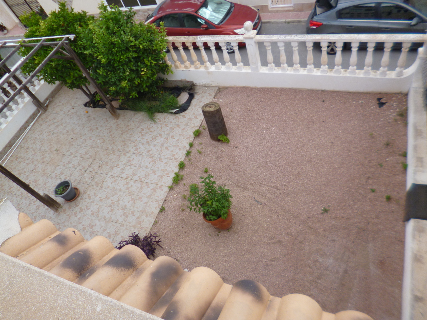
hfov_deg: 71.6
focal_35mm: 24
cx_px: 214
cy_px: 160
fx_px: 296
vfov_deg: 56.8
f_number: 2.5
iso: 100
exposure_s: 1/640
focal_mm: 4.3
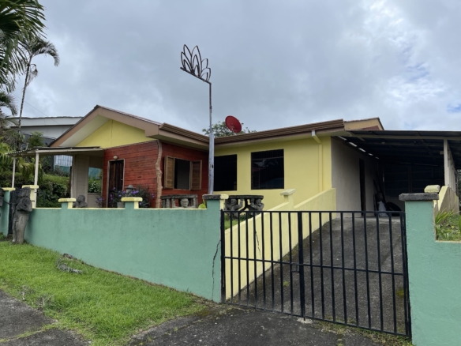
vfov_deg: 54.9
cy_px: 173
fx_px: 333
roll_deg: -0.6
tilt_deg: +6.4
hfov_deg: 69.4
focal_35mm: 25
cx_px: 230
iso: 32
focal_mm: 5.1
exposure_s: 1/3257
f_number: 1.6
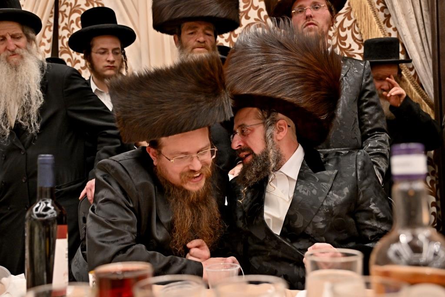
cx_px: 222
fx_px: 426
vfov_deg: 38.4
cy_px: 148
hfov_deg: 55.1
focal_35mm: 34
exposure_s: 1/250
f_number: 4
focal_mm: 34.5
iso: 1250
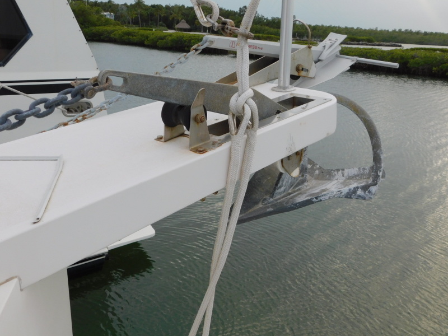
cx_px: 224
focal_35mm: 36
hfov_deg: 51.4
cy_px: 168
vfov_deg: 39.7
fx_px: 466
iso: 125
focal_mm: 6.3
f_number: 3.5
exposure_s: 1/320
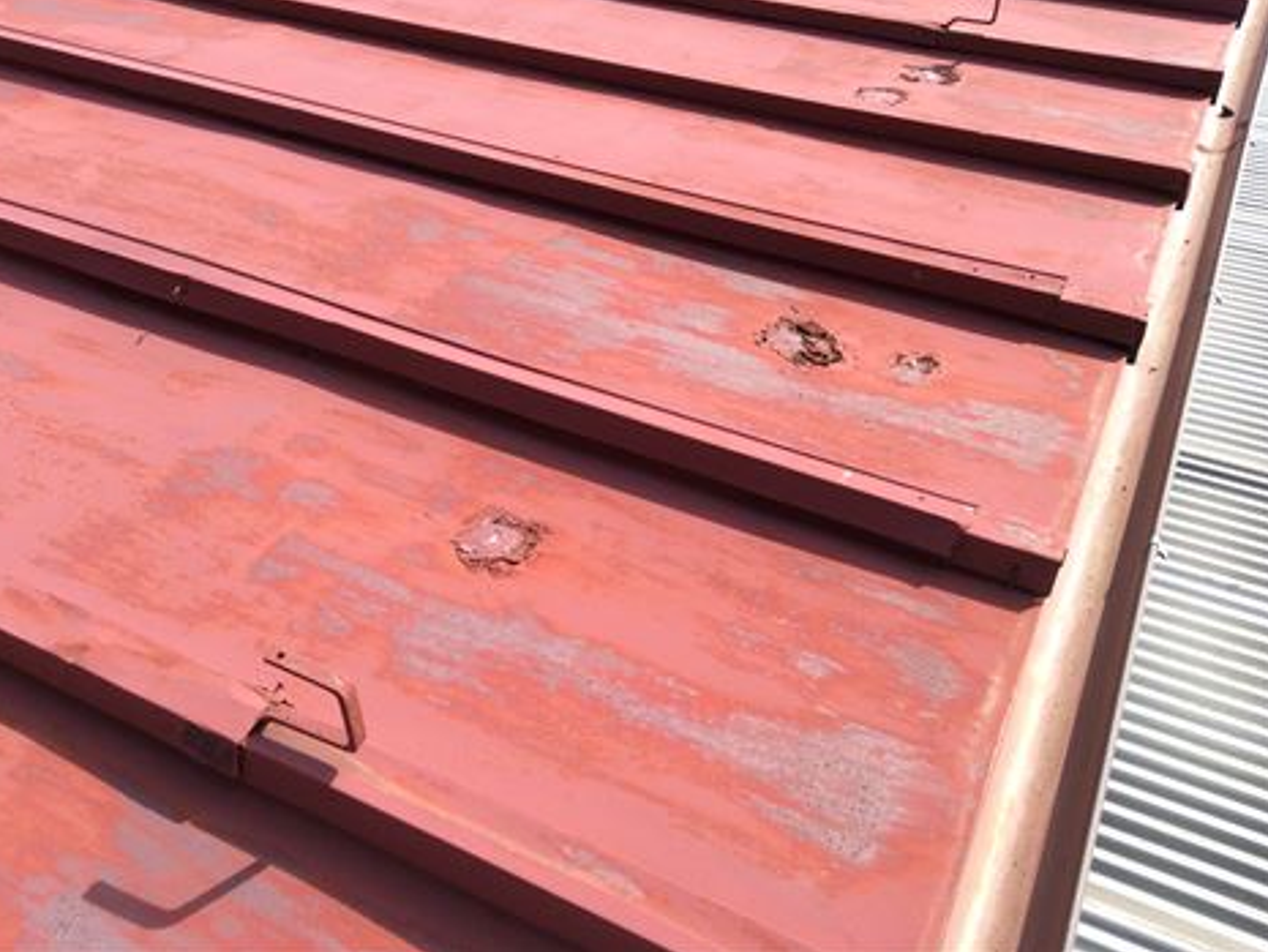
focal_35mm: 34
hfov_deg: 53.9
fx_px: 1246
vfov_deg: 41.8
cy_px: 468
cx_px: 624
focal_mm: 3.3
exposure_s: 1/515
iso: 32
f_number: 2.4
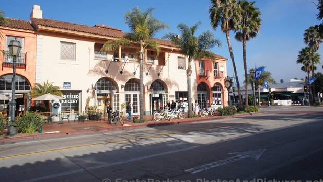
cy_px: 78
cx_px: 158
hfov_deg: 71.9
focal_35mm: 26
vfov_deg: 44.3
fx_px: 223
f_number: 8
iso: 200
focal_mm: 16
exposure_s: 1/640
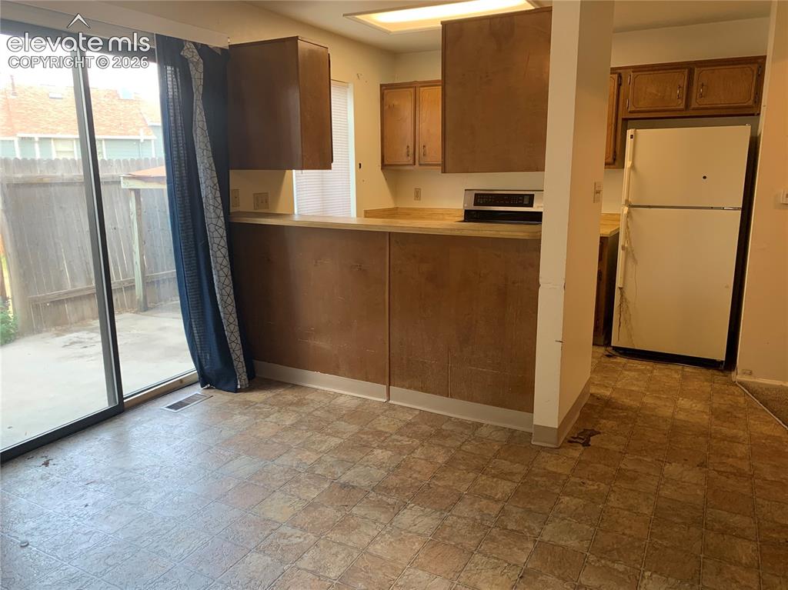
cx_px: 394
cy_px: 295
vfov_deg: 53.0
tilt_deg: -11.9
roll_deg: +0.1
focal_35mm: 26
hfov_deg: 67.3
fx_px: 592
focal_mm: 4.25
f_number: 1.8
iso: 64
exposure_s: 1/60
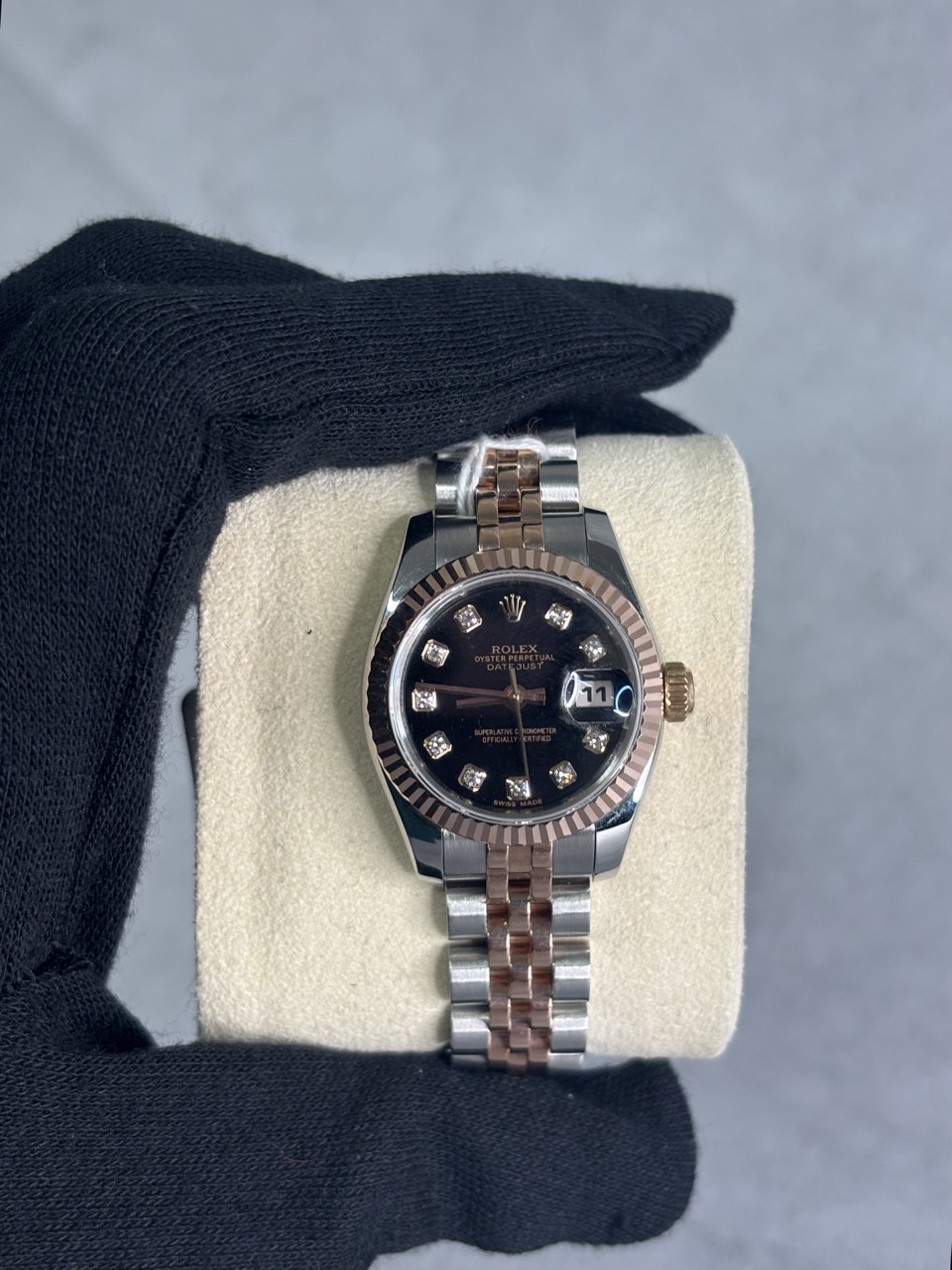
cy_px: 635
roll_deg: +2.6
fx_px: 1907
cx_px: 476
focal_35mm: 52
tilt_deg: -27.1
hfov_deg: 28.0
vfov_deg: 36.8
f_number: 1.6
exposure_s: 1/84
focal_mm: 5.96
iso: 25
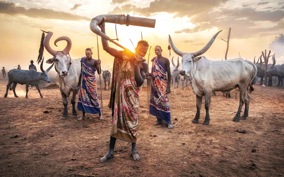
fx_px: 232
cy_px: 88
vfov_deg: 41.8
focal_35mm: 30
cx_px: 141
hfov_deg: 62.9
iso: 1250
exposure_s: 1/320
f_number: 7.1
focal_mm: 29
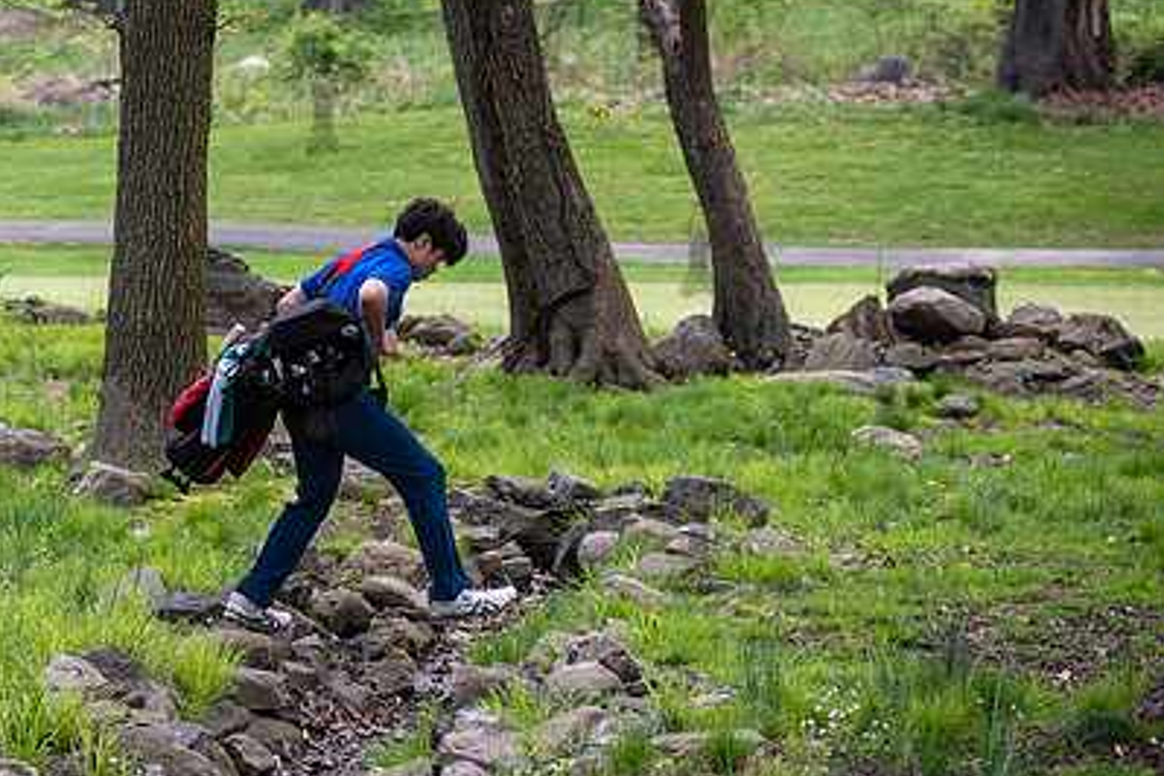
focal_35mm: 173
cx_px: 321
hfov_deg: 11.9
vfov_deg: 7.9
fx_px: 5593
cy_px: 387
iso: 100
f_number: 3.5
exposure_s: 1/500
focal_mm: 86
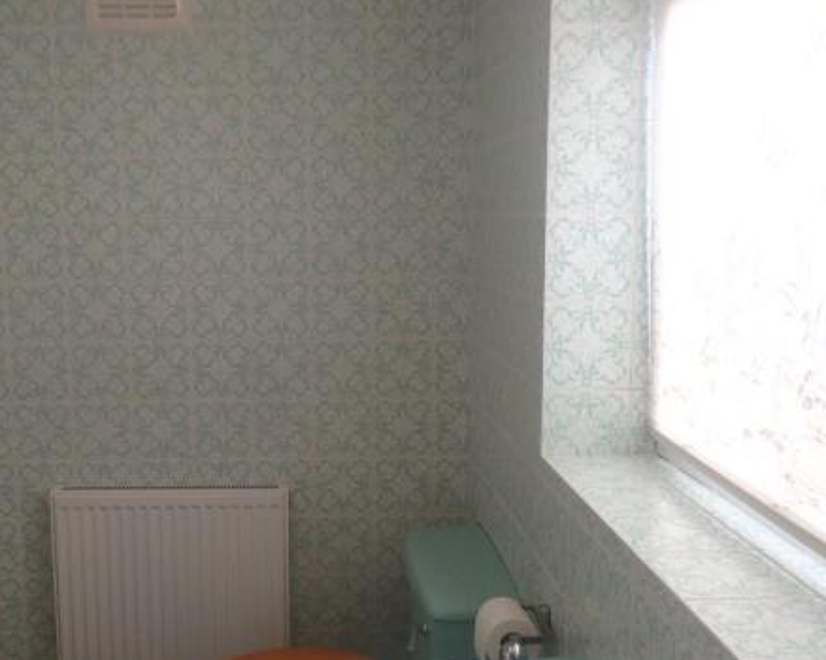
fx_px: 953
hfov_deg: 46.4
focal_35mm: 39
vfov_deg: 38.1
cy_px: 372
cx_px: 305
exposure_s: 1/40
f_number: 2.3
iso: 200
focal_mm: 5.5
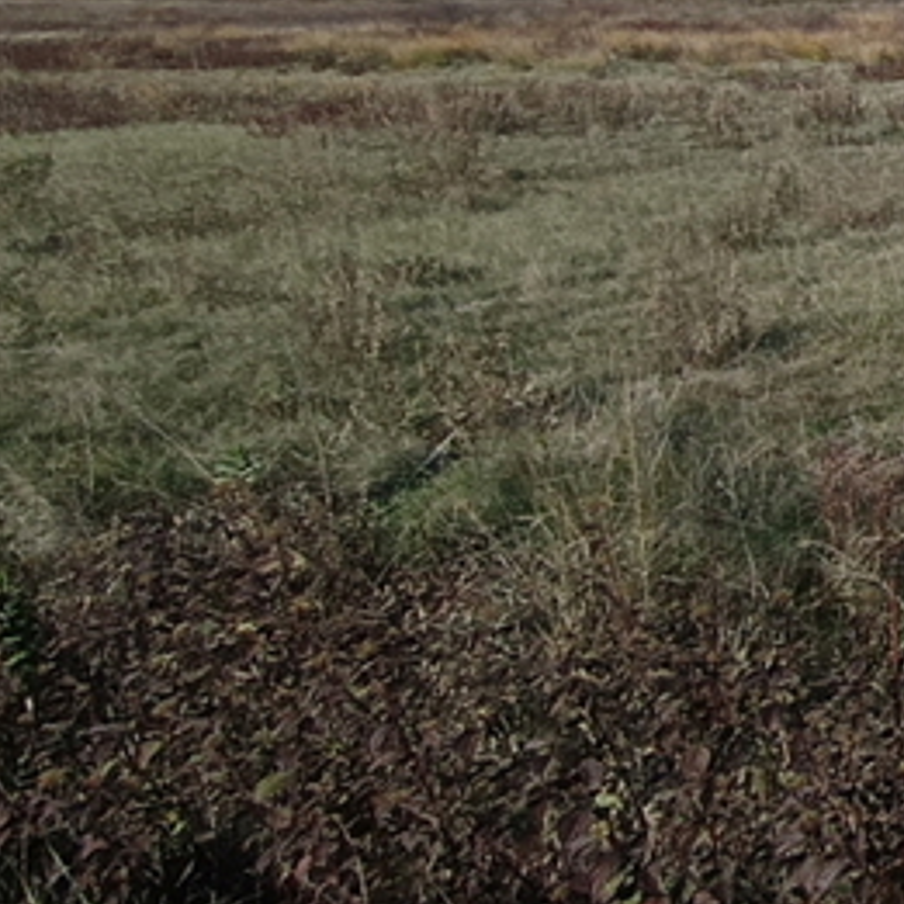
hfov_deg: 18.5
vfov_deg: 25.5
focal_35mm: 65
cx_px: 1753
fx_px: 1920
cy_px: 55
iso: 52
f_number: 2.2
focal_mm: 1.65
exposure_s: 1/759
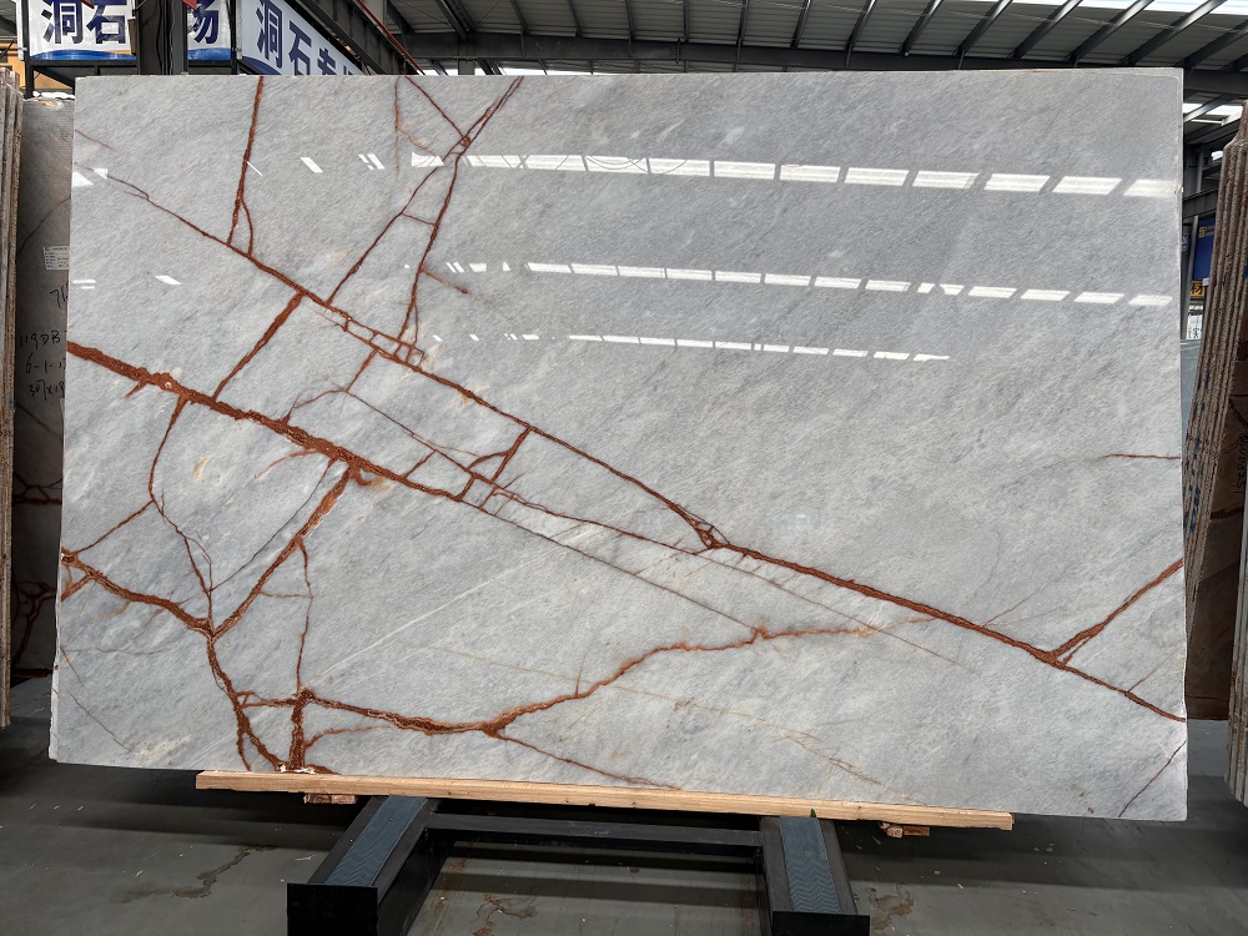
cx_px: 624
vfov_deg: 53.1
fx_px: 937
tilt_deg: -5.6
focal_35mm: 26
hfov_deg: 67.3
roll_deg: -1.2
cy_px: 468
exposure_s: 1/203
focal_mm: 5.96
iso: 40
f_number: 1.6
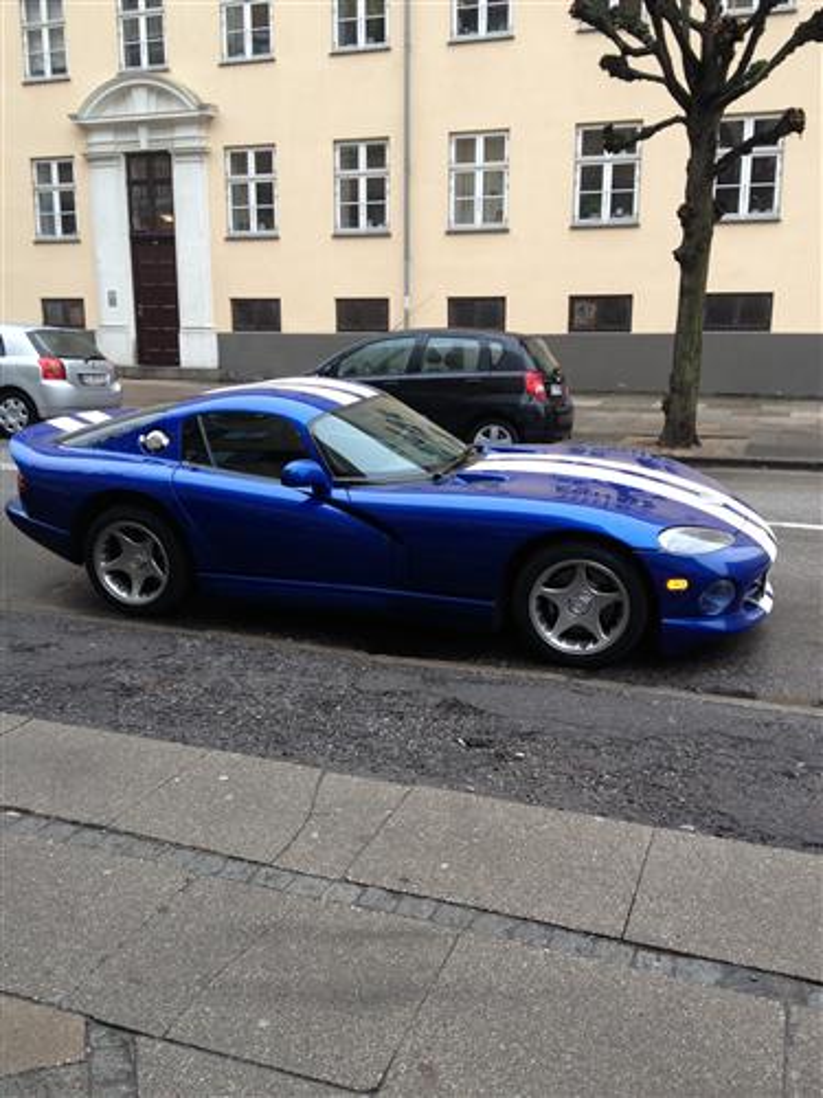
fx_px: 1110
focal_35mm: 35
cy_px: 549
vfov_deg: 52.6
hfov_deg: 40.7
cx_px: 412
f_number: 2.4
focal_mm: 4.28
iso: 50
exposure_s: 1/61
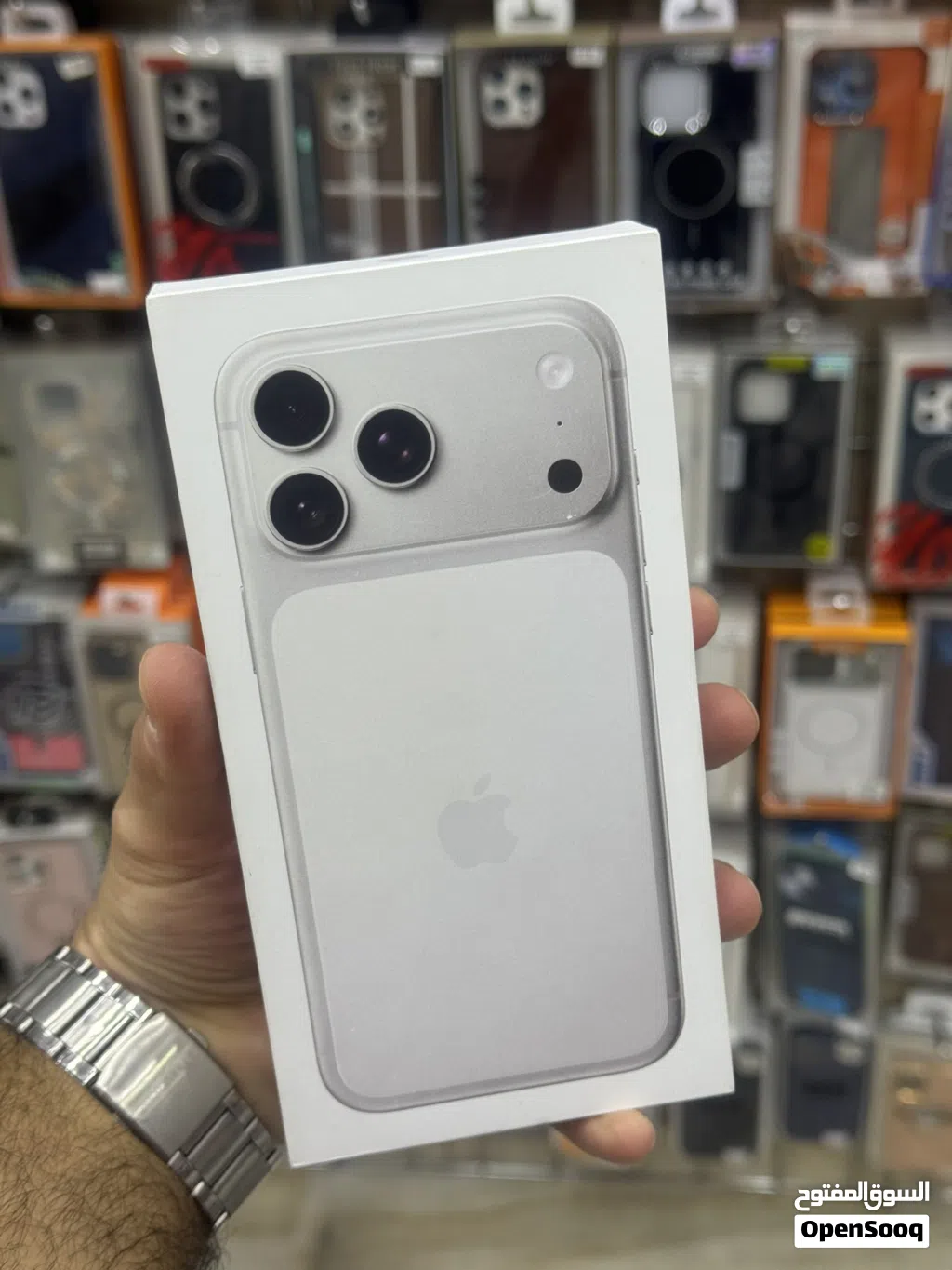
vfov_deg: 39.7
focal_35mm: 48
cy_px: 635
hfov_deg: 30.3
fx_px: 1760
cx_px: 476
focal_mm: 6.76
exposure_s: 1/913
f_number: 1.78
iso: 64
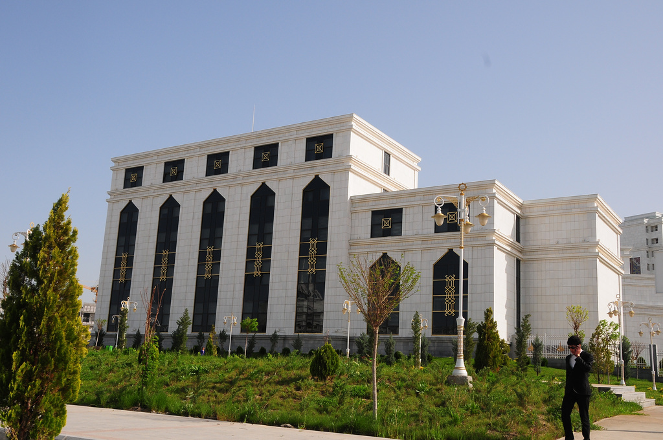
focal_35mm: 39
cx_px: 332
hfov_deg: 49.6
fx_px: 717
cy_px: 220
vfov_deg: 34.1
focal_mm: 26
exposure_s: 1/500
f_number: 11
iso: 250
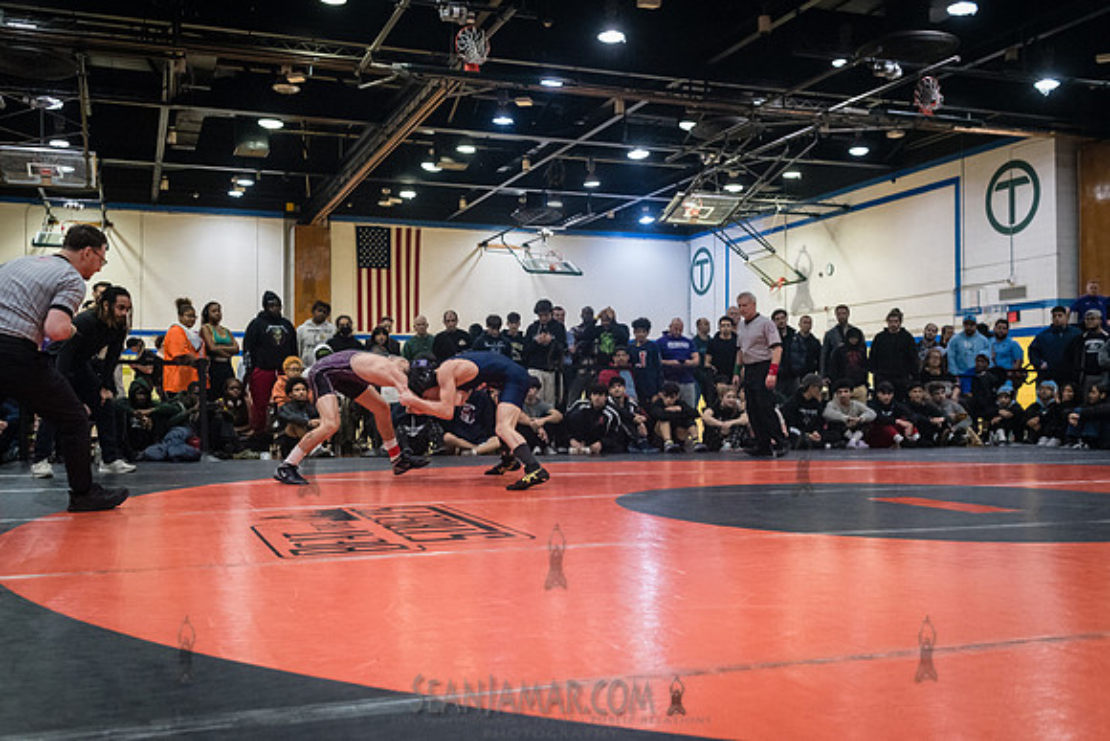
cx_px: 555
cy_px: 370
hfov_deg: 53.2
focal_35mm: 36
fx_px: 1109
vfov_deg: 36.9
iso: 8000
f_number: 4
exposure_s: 1/400
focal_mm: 35
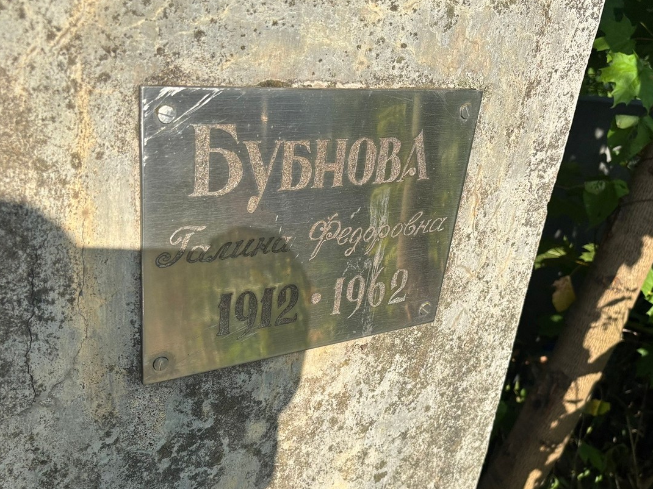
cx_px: 334
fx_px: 660
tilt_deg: -36.7
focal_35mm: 35
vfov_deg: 40.6
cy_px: 284
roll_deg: -15.7
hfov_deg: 52.6
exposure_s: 1/1751
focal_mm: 5.96
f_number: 1.6
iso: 50
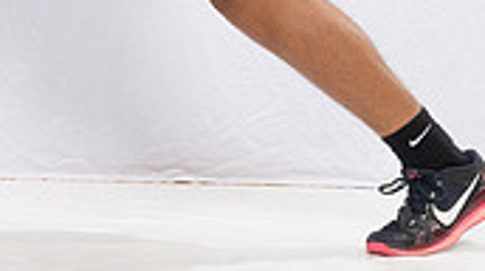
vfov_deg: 4.1
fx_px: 3735
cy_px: -335
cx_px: 132
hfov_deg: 7.4
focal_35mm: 291
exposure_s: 1/250
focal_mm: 63
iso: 1250
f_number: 11
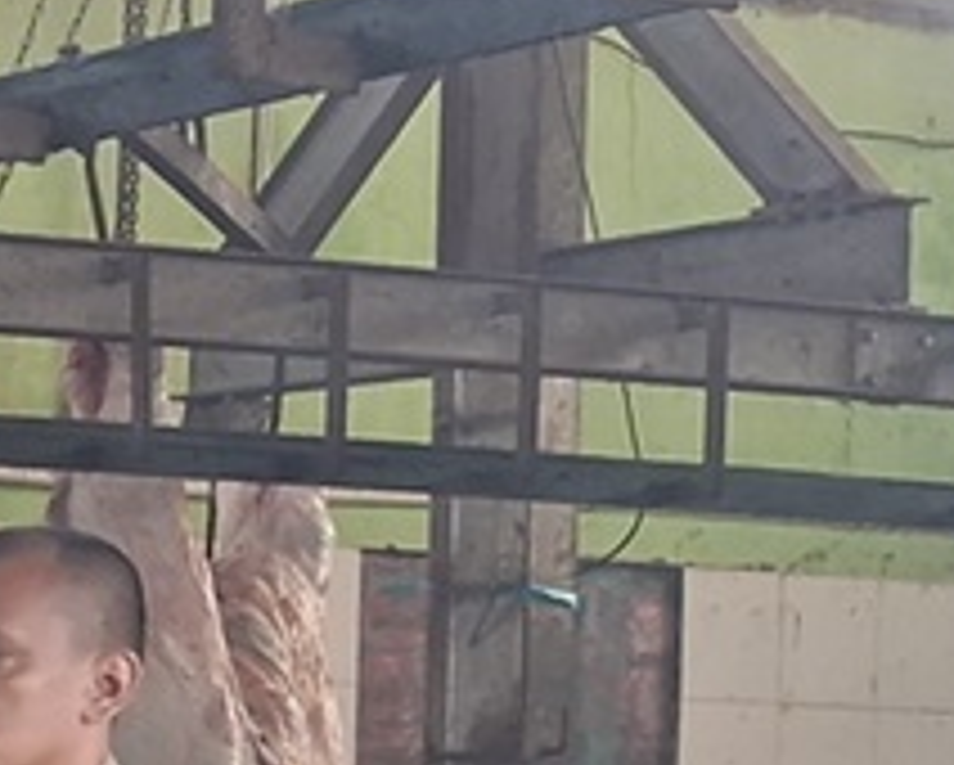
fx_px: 4324
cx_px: -1642
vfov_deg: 10.0
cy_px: 873
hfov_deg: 10.2
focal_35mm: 153
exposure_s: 1/50
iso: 250
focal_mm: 3.98
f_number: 1.8
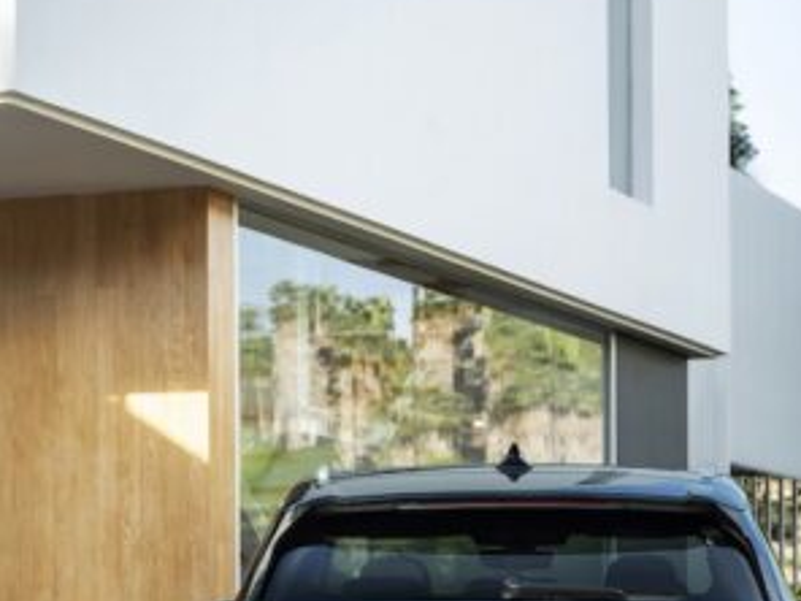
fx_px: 3402
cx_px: 108
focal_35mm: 147
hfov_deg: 13.3
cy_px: 619
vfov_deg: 10.0
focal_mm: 67.6
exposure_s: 1/320
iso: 320
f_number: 6.4
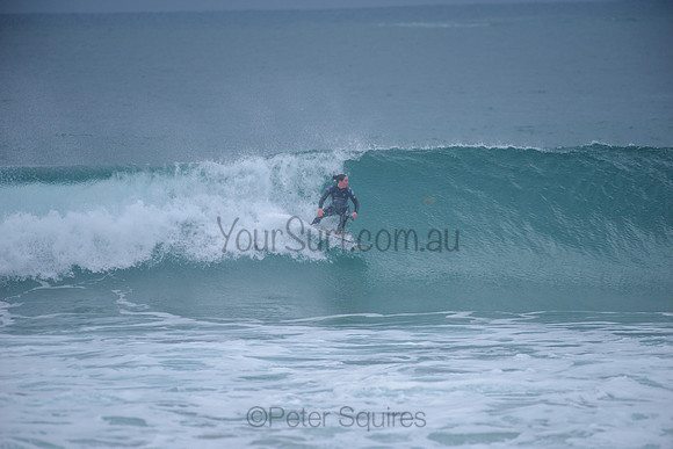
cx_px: 336
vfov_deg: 2.8
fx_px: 9349
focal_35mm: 500
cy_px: 224
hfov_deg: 4.1
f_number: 5.6
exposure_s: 1/2000
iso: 280
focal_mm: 500
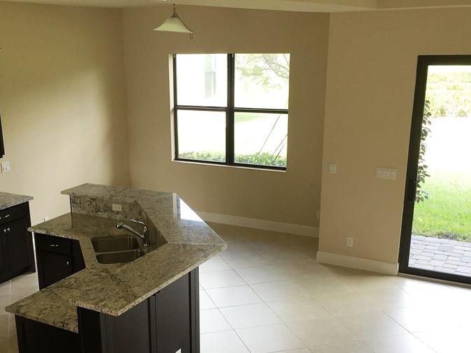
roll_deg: +0.3
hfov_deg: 42.8
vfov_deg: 32.6
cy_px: 234
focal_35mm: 44
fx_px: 599
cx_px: 190
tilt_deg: -18.5
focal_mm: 4.15
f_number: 2.2
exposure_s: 1/40
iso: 40
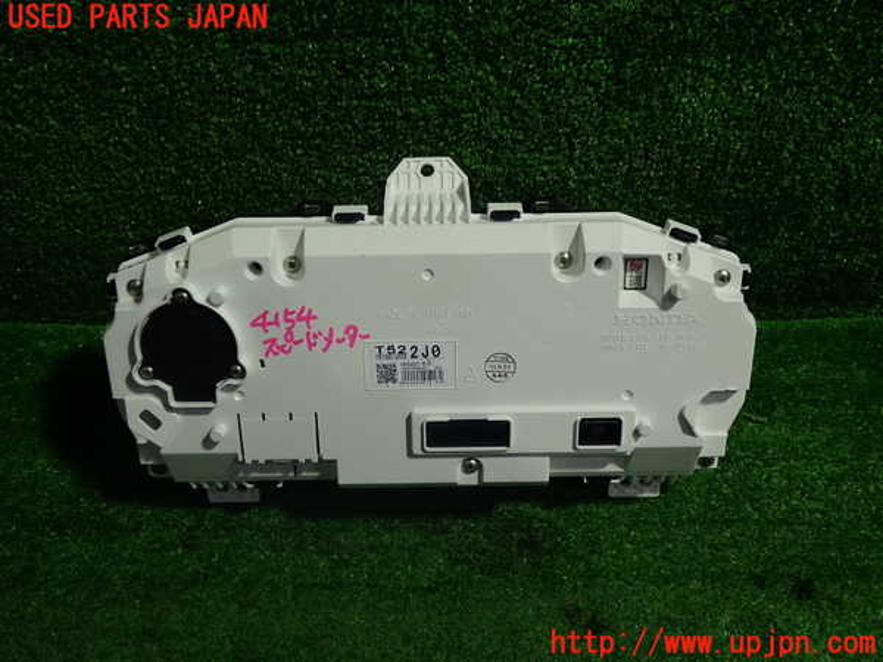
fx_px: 765
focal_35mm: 30
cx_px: 442
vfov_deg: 46.8
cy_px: 331
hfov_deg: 60.0
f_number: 2.3
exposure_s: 1/60
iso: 125
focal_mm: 5.4
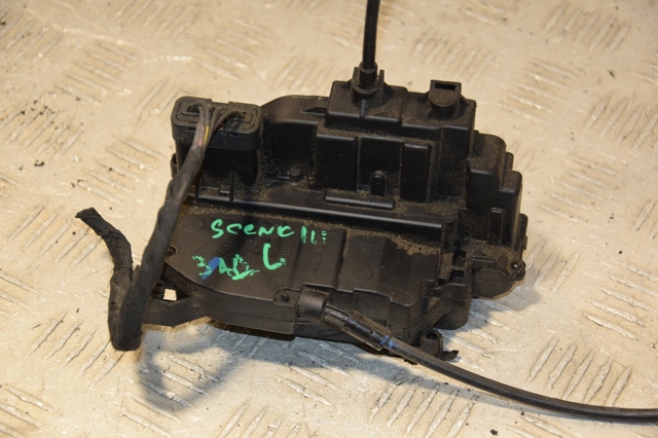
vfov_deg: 13.0
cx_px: 329
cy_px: 219
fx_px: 1918
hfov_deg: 19.5
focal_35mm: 105
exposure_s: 1/160
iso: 800
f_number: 5.3
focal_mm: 70
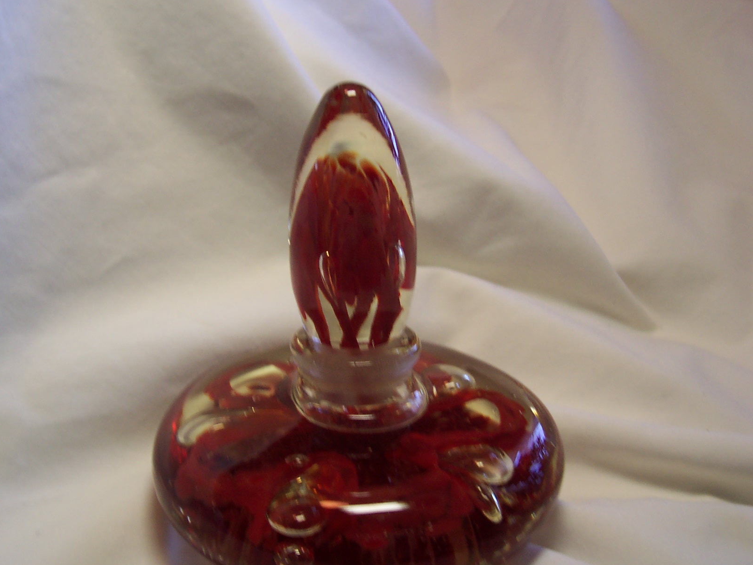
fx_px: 827
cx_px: 367
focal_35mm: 38
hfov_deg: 49.0
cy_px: 286
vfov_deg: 37.7
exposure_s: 1/45
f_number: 2.8
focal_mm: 5.6
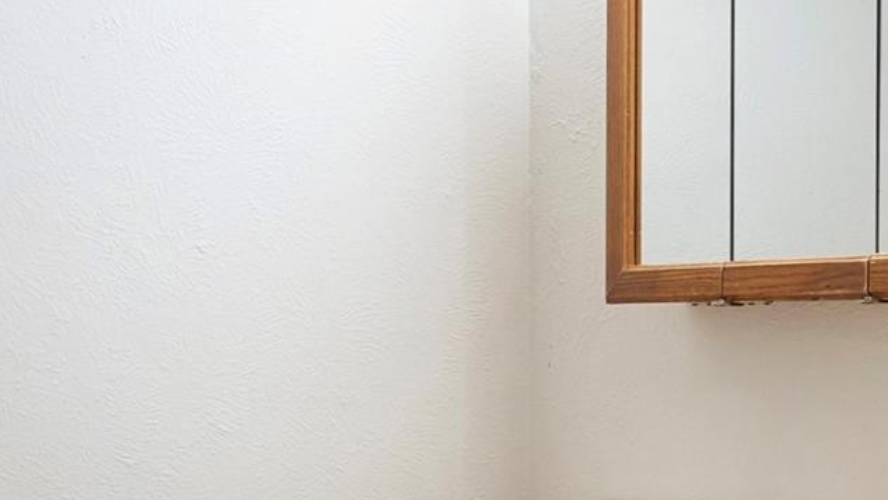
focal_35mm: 63
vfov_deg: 18.9
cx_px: 448
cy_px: 404
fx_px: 1484
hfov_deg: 33.3
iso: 250
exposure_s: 1/5
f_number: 9
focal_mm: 16
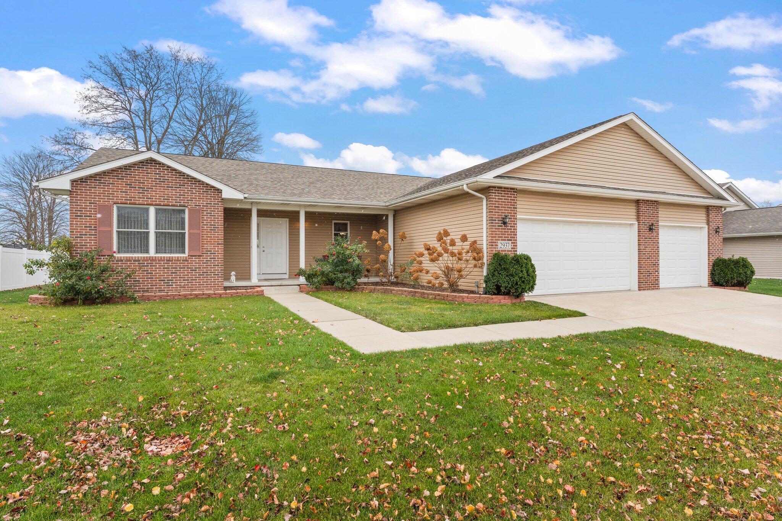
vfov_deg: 65.1
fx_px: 408
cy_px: 260
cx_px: 391
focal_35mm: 19
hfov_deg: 87.5
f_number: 9
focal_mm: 18.8
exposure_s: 1/250
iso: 800
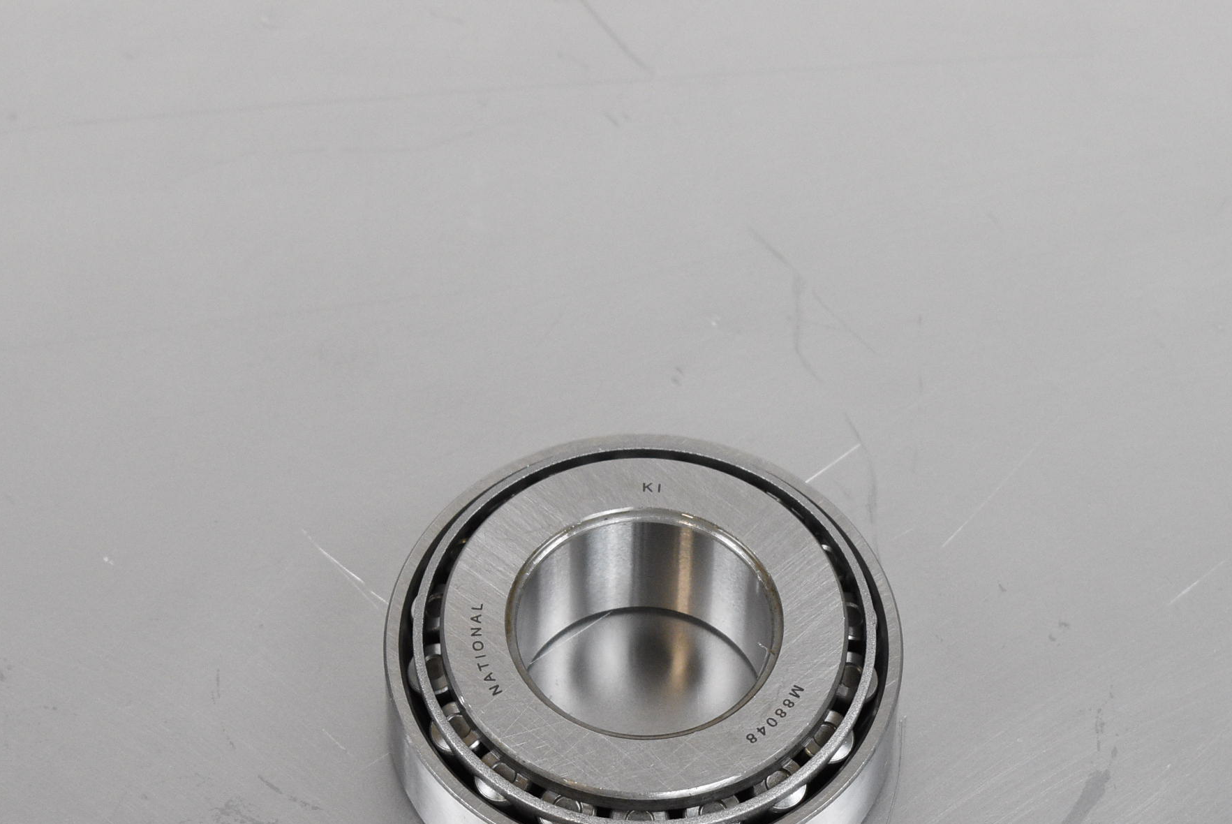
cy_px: 654
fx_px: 4790
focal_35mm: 140
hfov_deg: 14.7
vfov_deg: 9.8
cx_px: 650
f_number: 8
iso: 1250
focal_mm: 55
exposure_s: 1/80
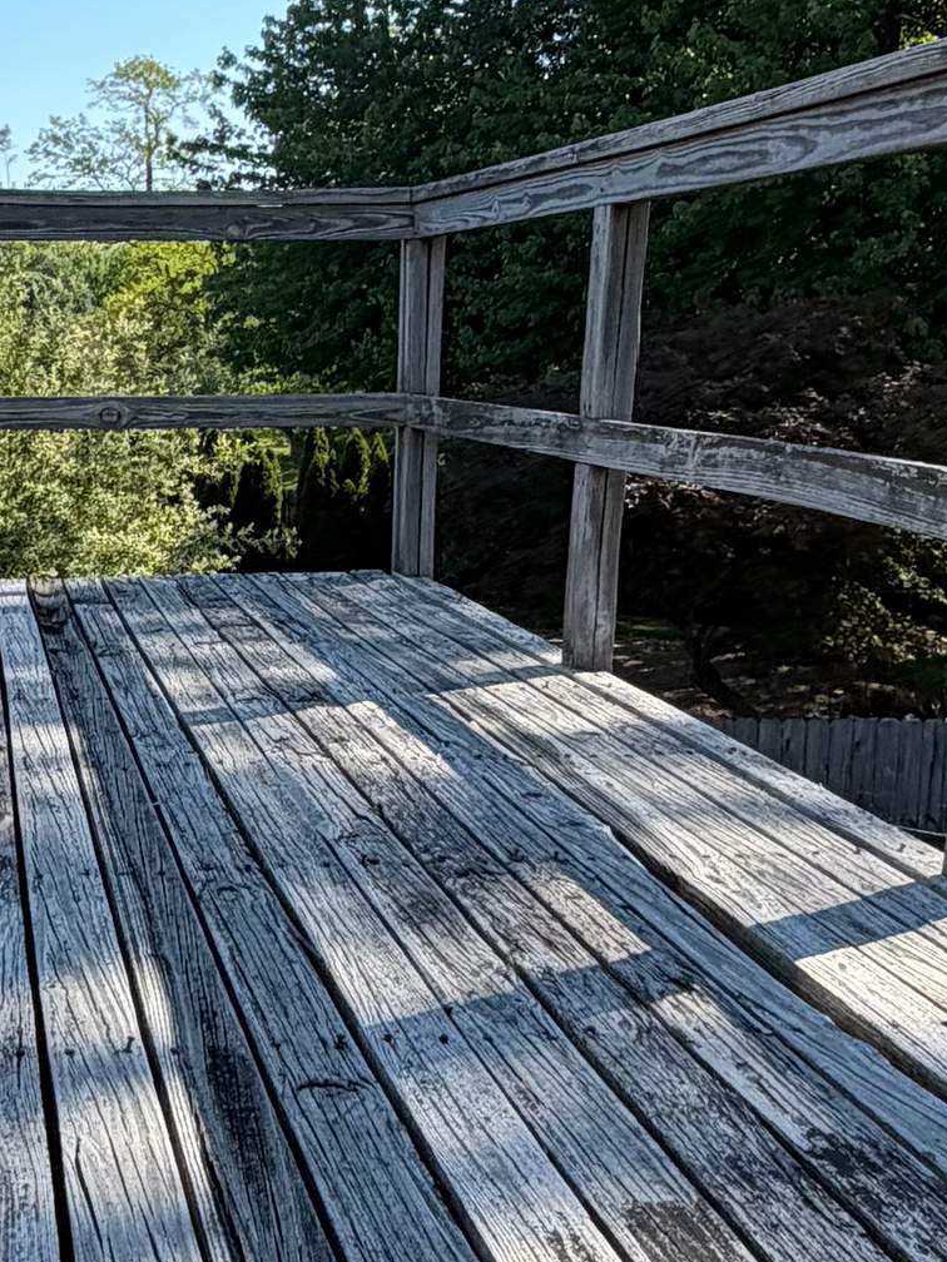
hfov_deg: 25.9
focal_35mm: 56
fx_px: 2043
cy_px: 689
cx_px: 271
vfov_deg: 34.3
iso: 40
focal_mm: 2.22
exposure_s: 1/770
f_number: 2.2
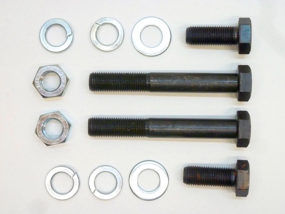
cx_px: 142
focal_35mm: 78
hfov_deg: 25.0
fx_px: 642
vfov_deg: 18.9
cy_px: 107
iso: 400
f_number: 4.2
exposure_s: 1/30
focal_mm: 12.8
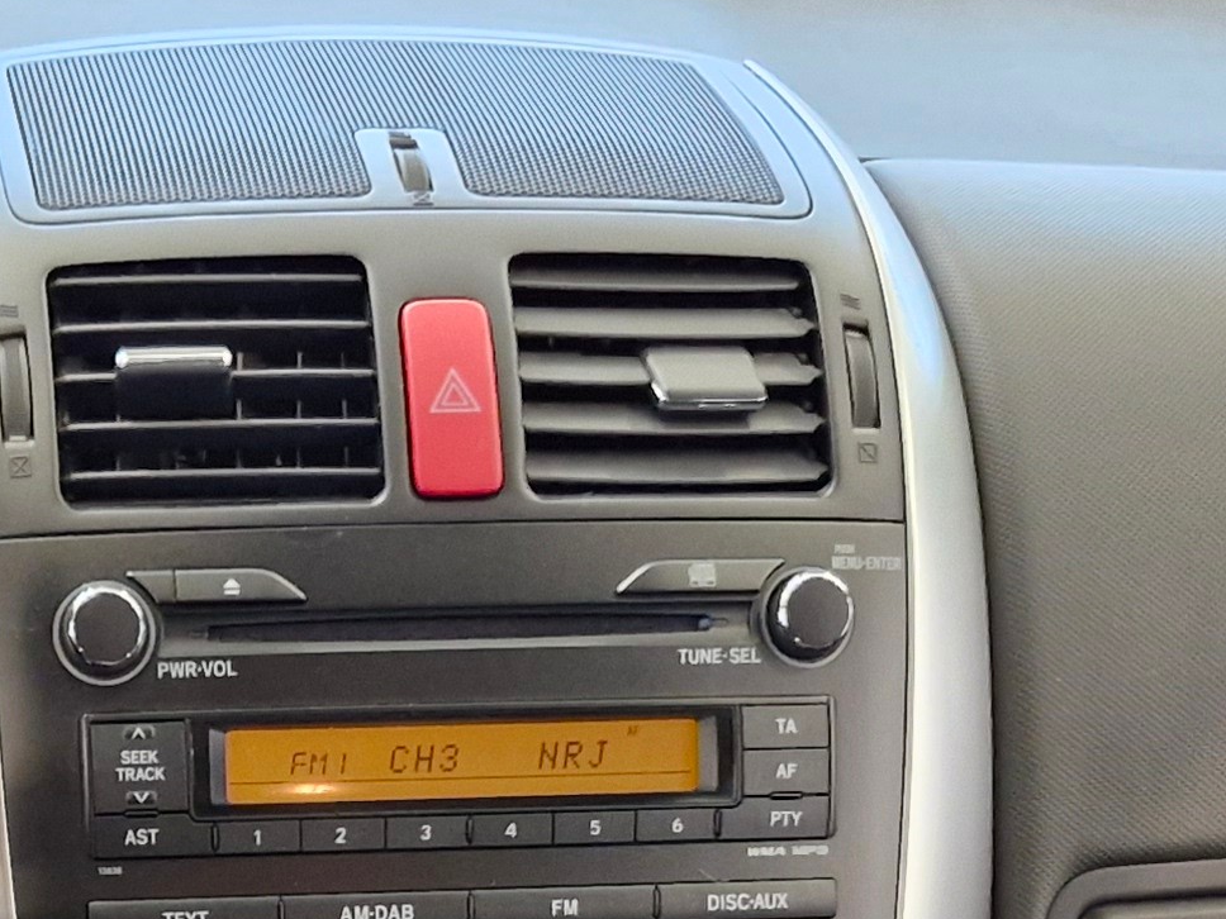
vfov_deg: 14.1
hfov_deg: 20.5
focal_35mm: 95
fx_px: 3365
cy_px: 1566
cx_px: 274
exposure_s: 1/50
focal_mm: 5.54
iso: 500
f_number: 1.8
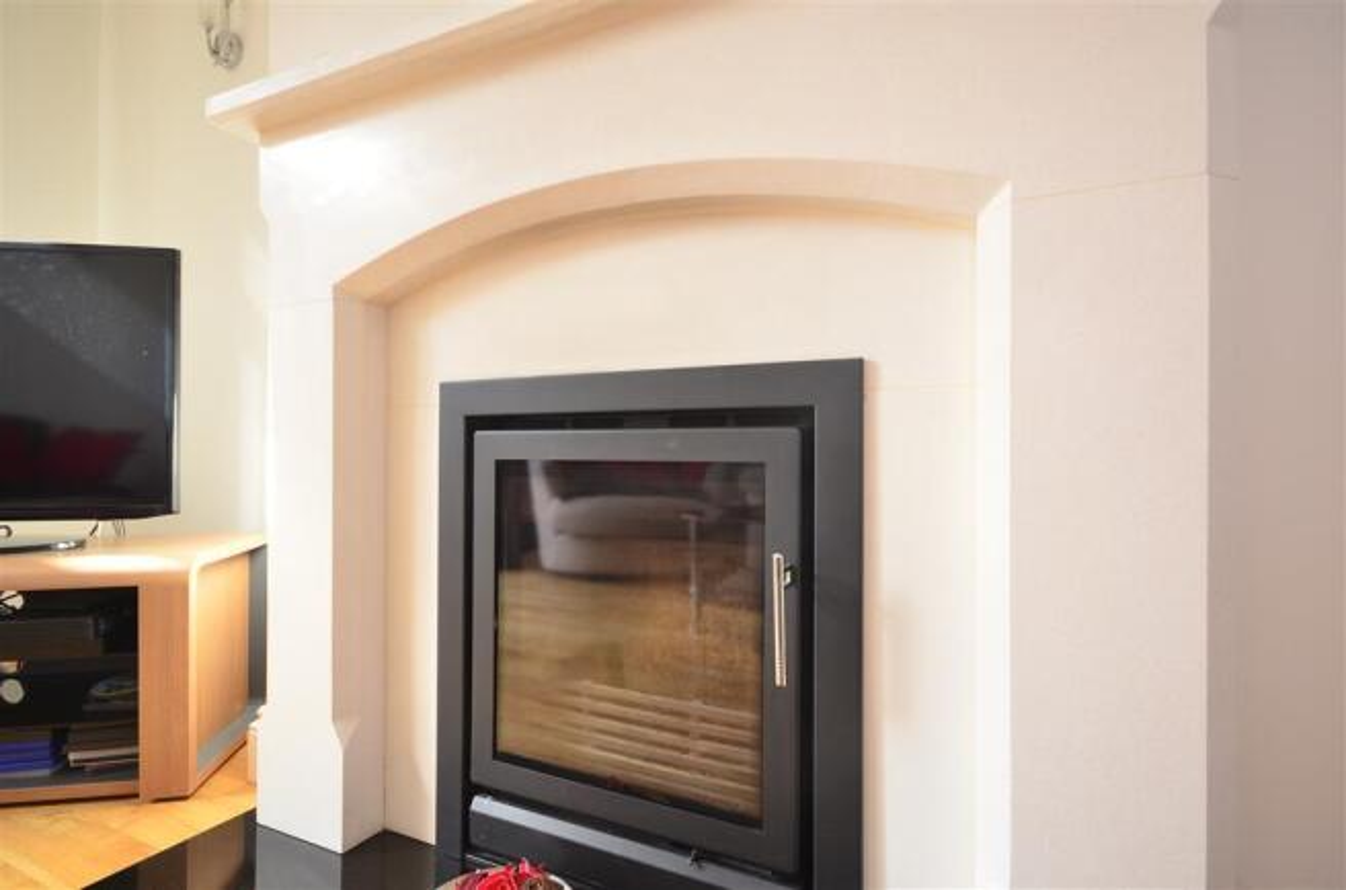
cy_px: 445
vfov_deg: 62.9
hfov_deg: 85.6
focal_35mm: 20
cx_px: 673
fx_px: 727
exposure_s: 1/25
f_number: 6.3
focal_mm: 13
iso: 640
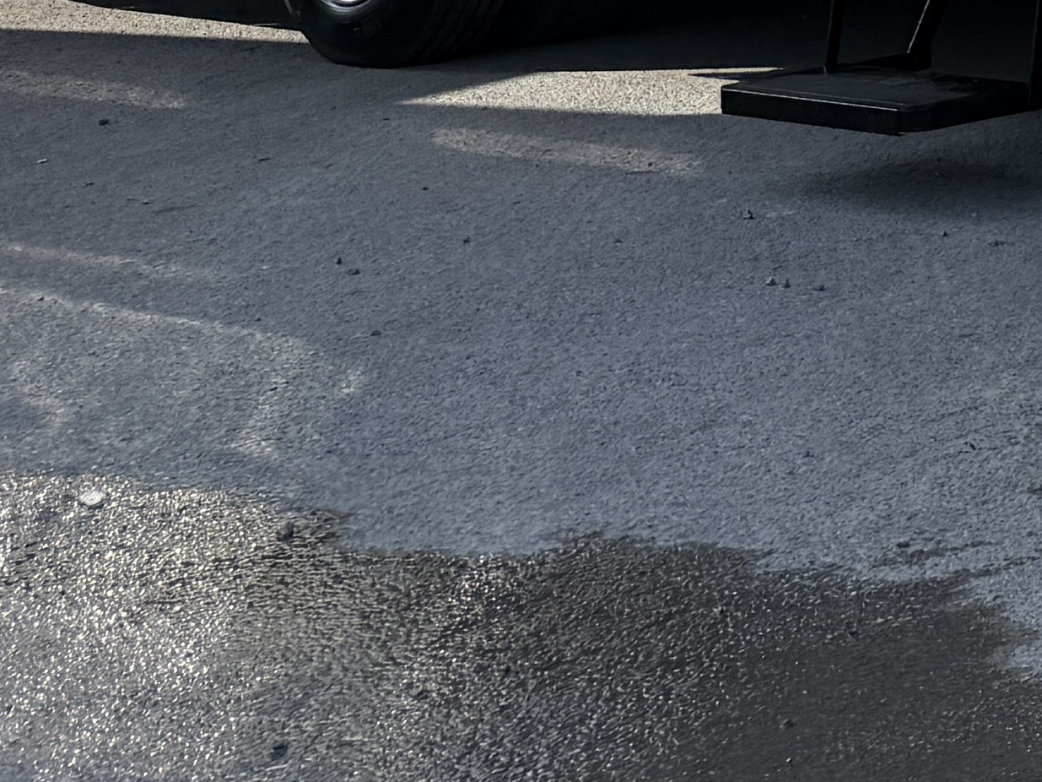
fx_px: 3341
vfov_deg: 12.2
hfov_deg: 14.4
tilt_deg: +7.3
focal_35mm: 111
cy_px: -660
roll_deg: +0.5
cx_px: 2165
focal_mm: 6.76
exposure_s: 1/3145
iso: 80
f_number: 1.78
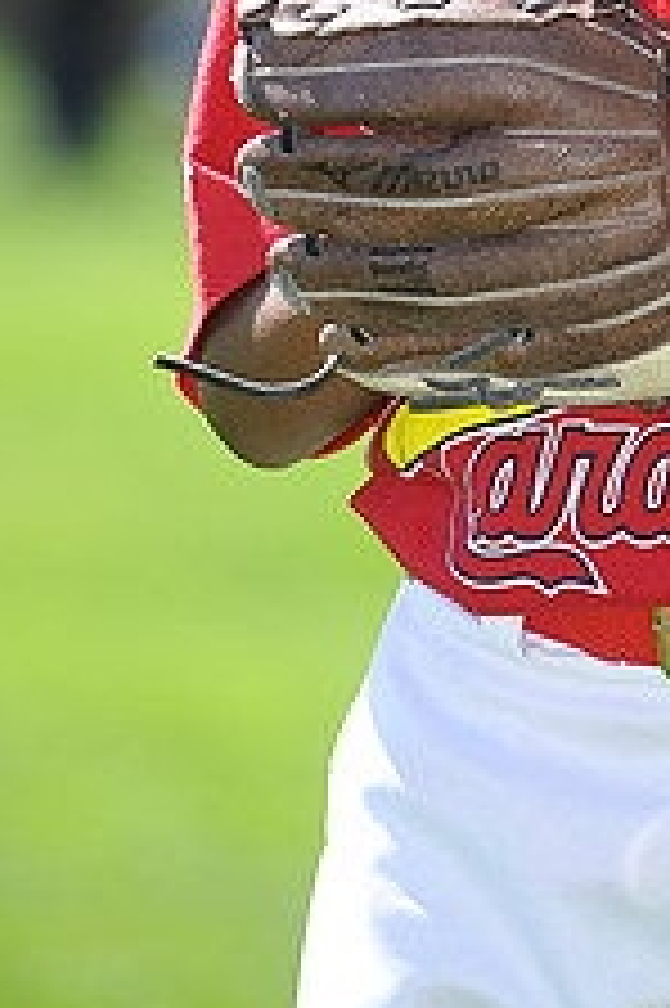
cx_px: 683
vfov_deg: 4.0
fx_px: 14454
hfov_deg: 2.7
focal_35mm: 517
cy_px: -225
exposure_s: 1/500
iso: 200
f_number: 4.5
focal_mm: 200
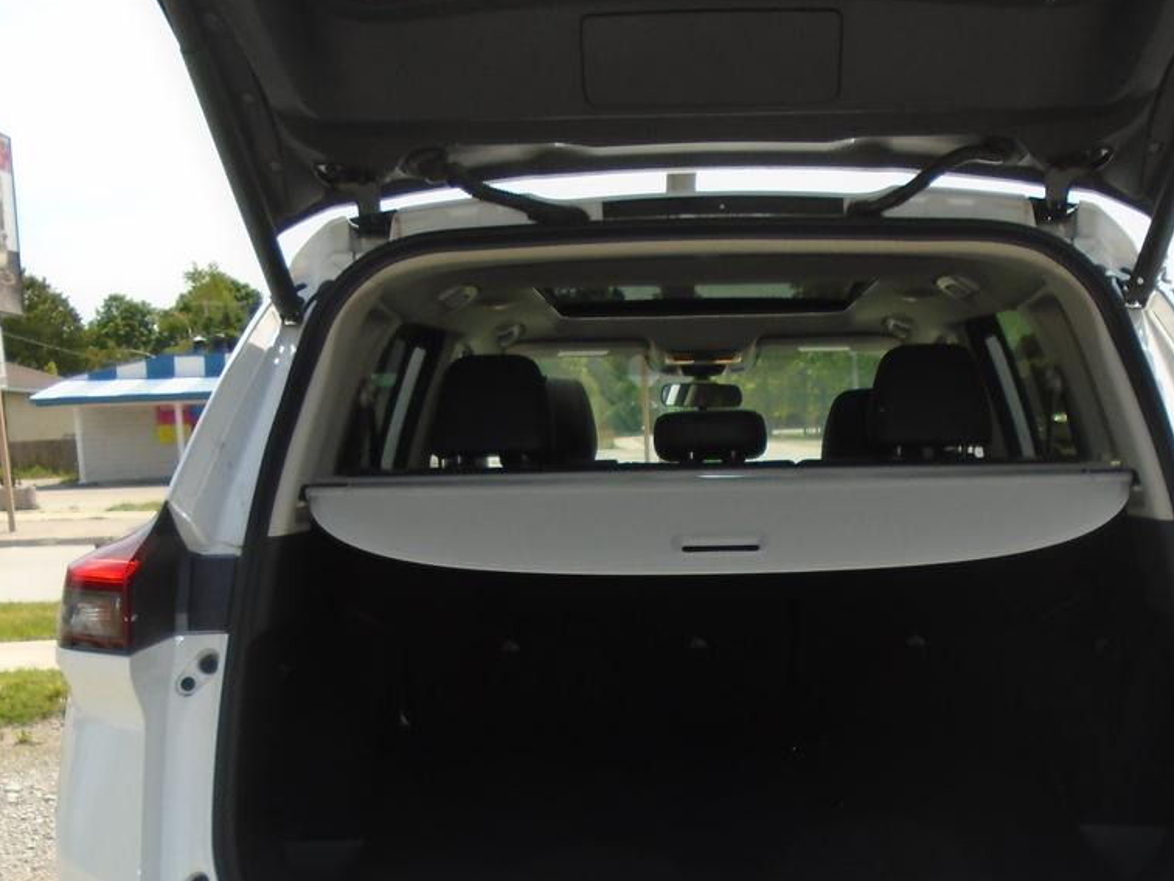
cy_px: 685
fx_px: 1492
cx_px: 682
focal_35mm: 44
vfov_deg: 32.1
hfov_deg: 42.8
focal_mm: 4.6
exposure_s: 1/800
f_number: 3.2
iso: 100
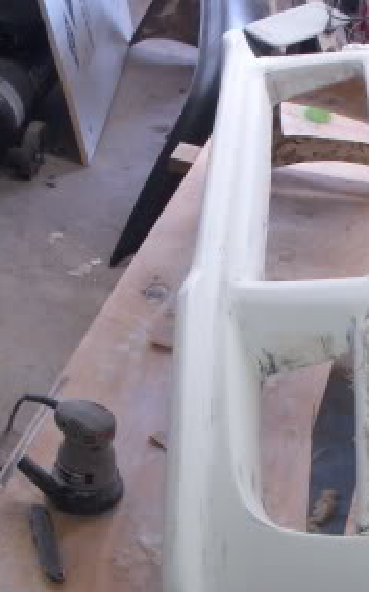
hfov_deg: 18.5
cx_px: 326
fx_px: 1112
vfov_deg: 29.7
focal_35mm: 69
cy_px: 371
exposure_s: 1/30
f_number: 3.3
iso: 200
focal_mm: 6.3
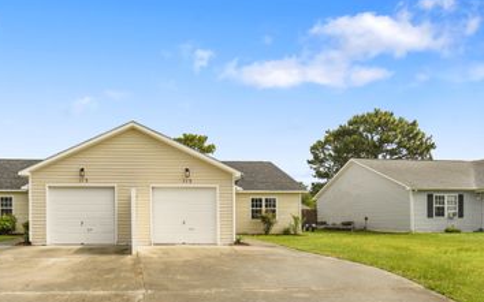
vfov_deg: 52.0
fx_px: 303
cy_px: 200
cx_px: 148
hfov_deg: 73.9
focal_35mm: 23
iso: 100
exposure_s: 1/160
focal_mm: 16
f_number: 9
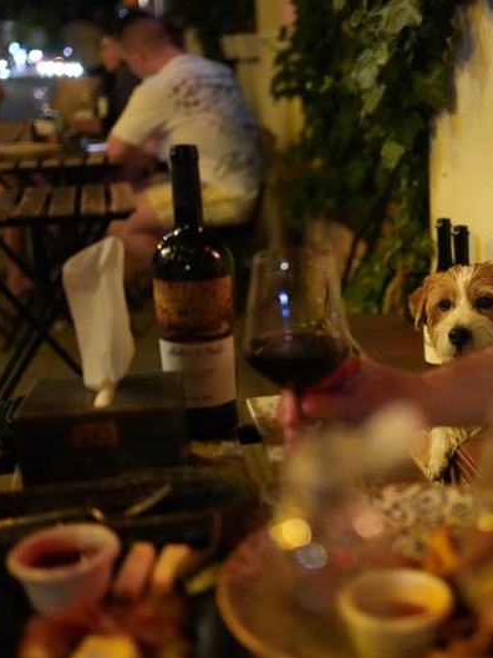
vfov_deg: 37.5
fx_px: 968
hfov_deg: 27.7
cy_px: 331
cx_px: 422
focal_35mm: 51
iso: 8000
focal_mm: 35
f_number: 2
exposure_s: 1/160
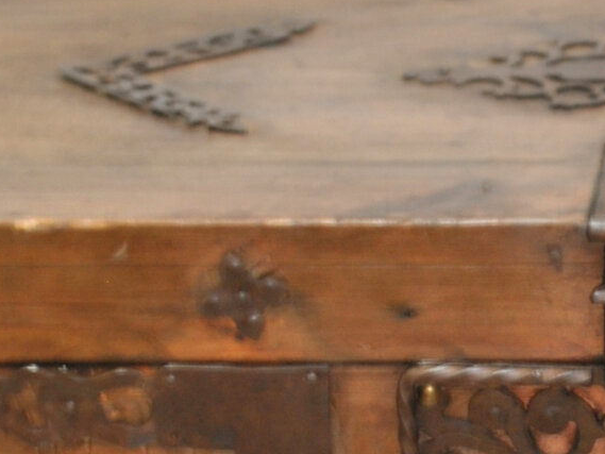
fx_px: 2500
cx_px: 651
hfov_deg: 13.5
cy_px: 394
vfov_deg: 10.3
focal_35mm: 143
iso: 200
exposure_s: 1/4
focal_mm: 22
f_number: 4
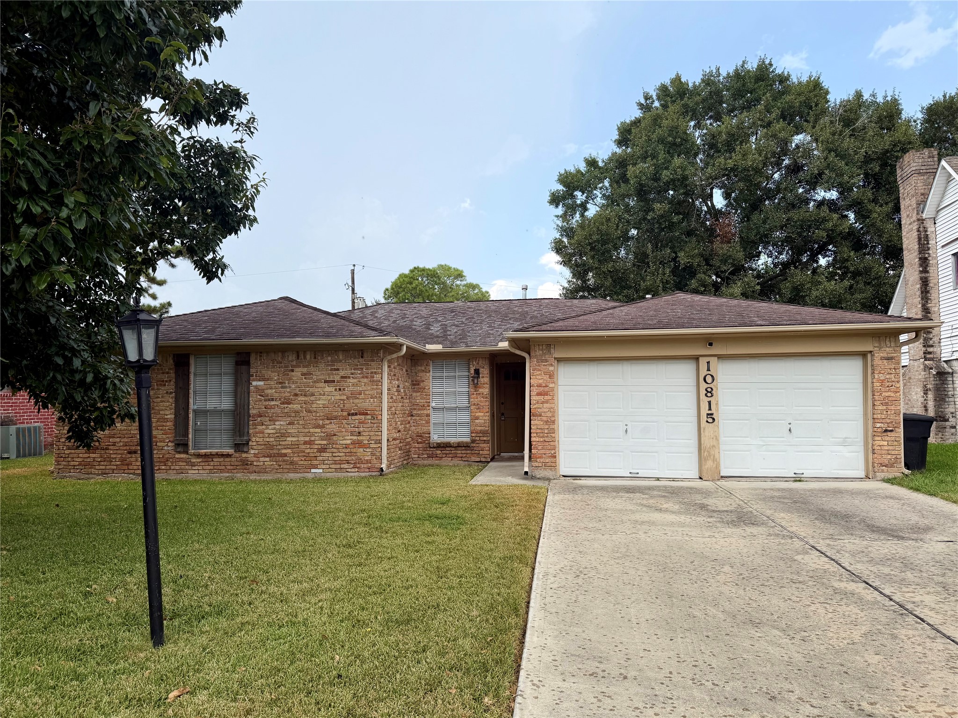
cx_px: 479
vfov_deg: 56.8
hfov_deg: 71.6
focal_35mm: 24
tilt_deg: +1.0
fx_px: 664
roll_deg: +0.5
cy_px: 359
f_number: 1.78
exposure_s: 1/1949
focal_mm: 6.76
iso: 80
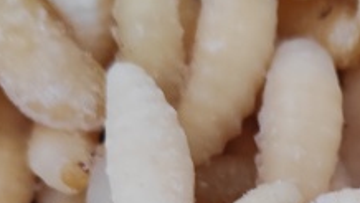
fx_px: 1032
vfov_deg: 10.7
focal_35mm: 108
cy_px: 340
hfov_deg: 19.5
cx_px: 307
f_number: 1.9
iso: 1250
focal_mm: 5.52
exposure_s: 1/33
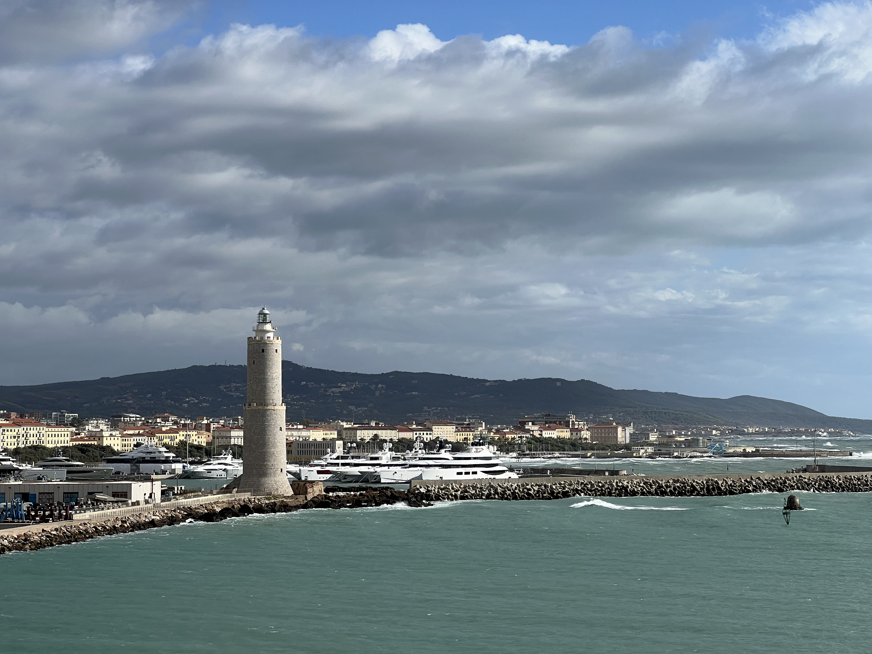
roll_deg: +0.2
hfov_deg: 25.3
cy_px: 327
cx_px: 436
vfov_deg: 19.1
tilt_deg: +3.3
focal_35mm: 77
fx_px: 1940
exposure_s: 1/1393
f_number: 2.8
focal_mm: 9
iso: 32
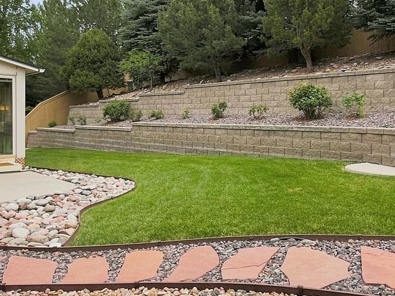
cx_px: 214
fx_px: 365
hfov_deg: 56.7
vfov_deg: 44.0
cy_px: 125
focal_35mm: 32
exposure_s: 1/99
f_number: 2.2
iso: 80
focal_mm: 2.2
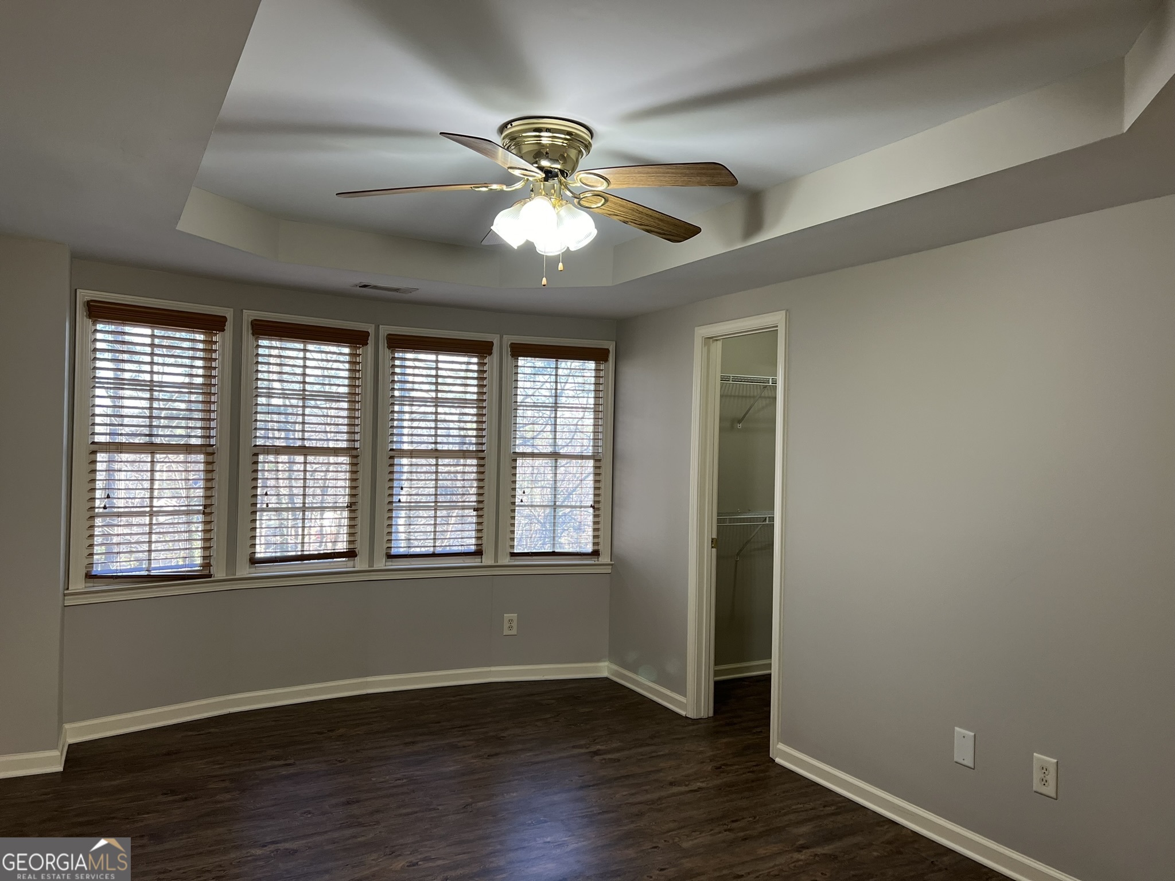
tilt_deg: -0.7
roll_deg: -1.3
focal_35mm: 26
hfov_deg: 67.3
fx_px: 883
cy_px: 440
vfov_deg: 53.1
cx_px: 588
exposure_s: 1/120
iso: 125
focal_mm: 5.7
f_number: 1.5
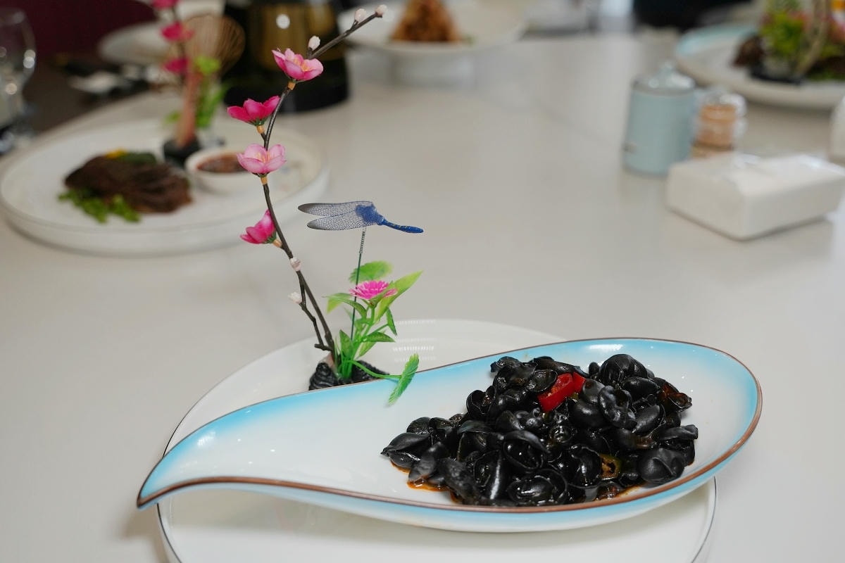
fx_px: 962
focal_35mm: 41
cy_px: 282
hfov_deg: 47.4
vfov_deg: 32.6
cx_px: 422
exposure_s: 1/160
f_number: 4
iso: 400
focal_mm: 41
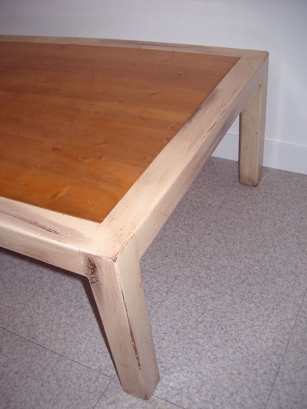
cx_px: 154
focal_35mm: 38
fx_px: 449
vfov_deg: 49.0
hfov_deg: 37.7
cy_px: 204
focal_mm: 5.8
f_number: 2.6
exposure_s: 1/60
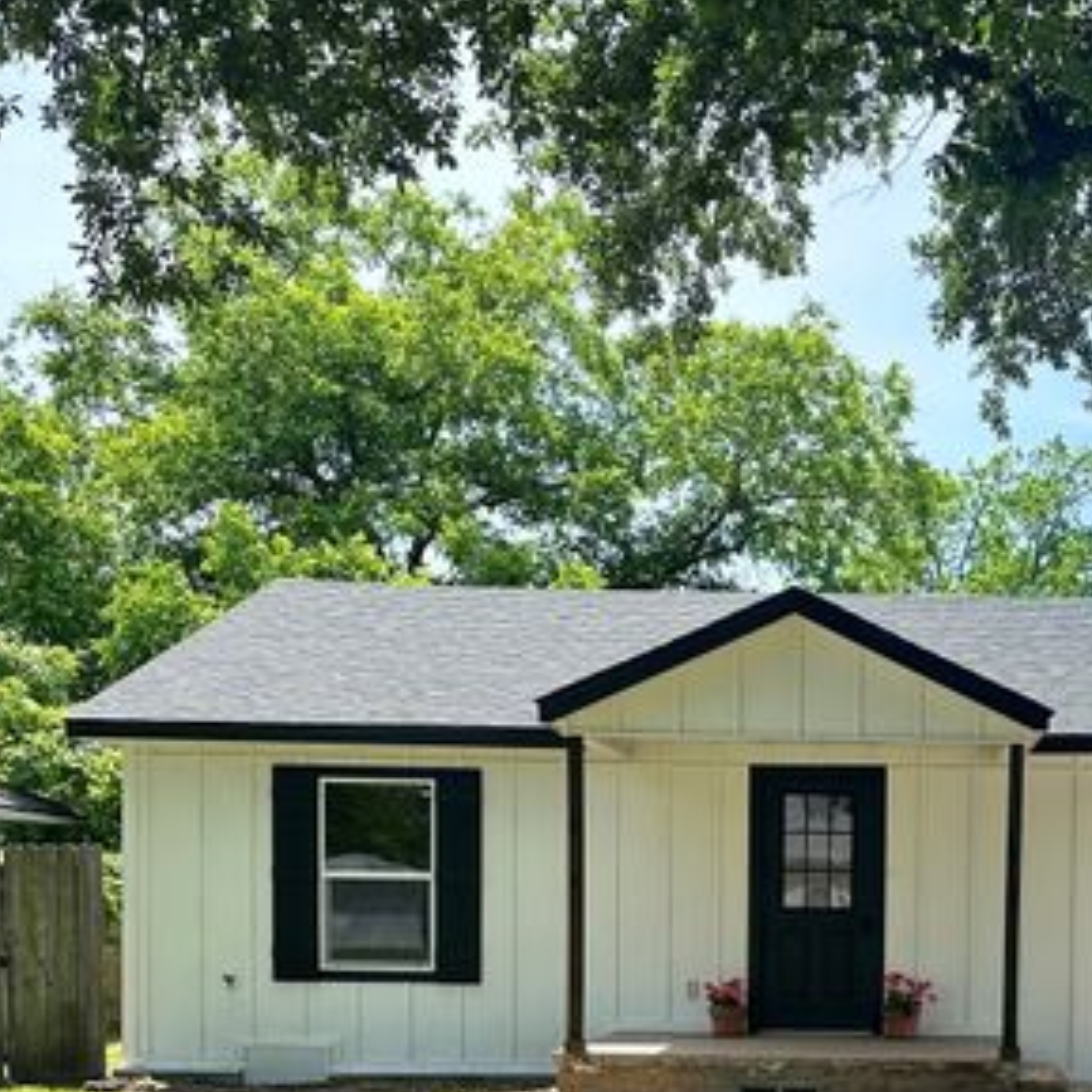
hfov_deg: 33.5
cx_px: 892
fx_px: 1749
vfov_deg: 33.0
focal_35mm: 49
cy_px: 977
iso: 80
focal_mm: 6.86
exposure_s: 1/1692
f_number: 1.78
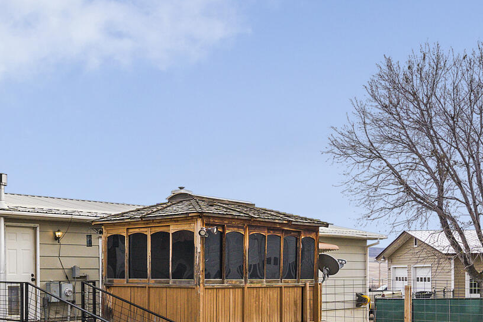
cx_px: 104
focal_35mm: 50
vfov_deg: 26.0
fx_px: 671
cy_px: 297
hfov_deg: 38.3
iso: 500
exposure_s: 1/800
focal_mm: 17
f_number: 8
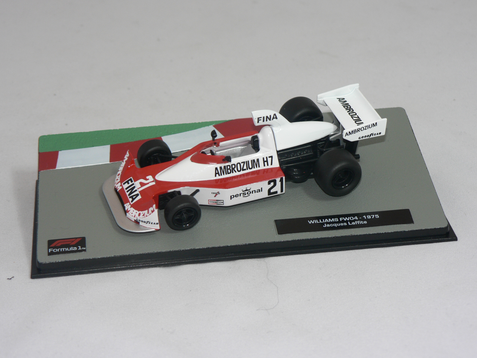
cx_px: 238
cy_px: 179
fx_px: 1282
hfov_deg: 21.1
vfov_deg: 15.9
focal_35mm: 93
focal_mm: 15.5
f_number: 3.2
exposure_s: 1/60
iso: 80
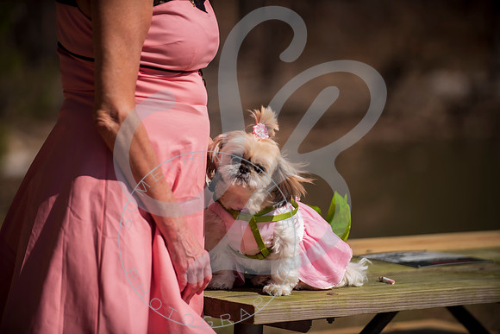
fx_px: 2153
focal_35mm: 155
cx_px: 250
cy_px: 167
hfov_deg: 13.2
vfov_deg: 8.9
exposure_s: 1/2000
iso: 100
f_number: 2.8
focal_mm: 155
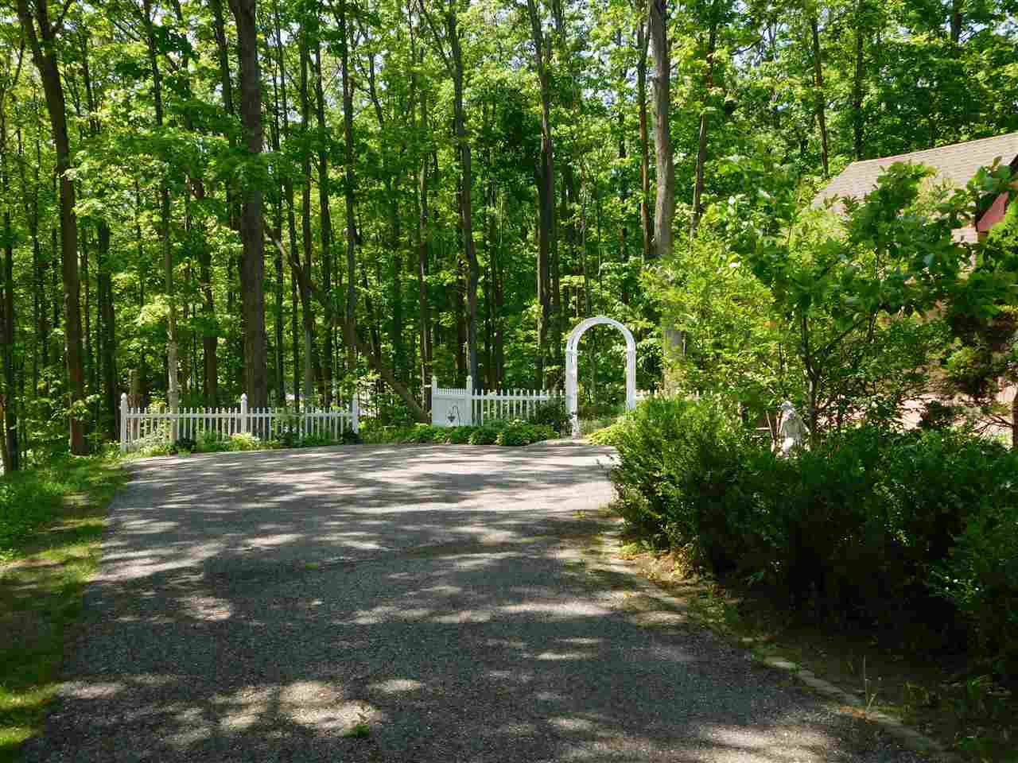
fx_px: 1176
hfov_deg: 46.8
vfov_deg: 36.0
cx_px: 509
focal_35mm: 40
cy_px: 382
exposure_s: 1/400
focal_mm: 7.1
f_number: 3.6
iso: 125
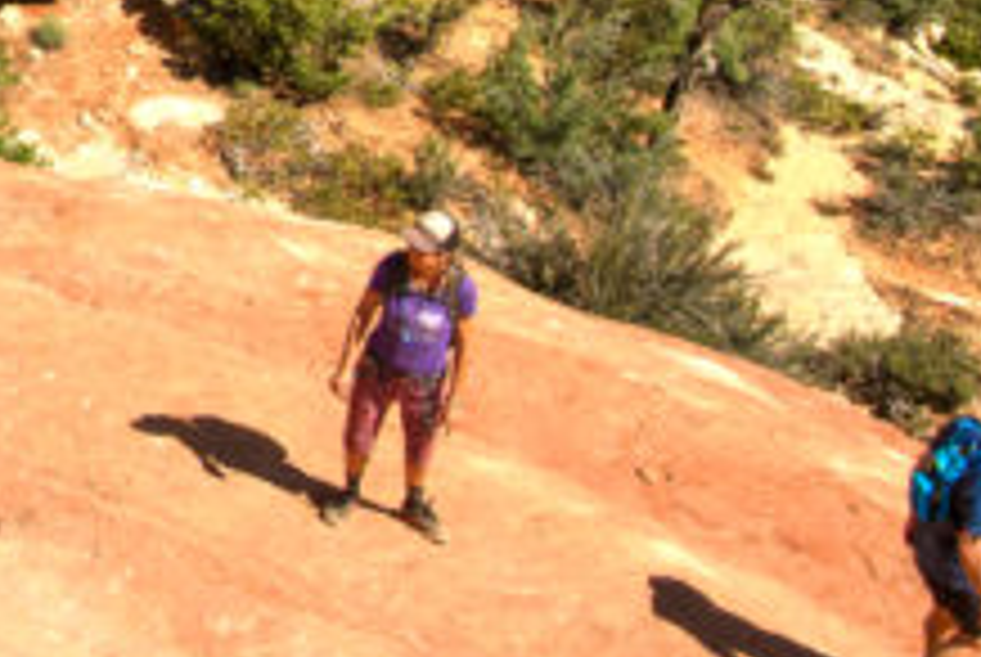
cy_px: -423
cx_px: -594
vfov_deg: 13.5
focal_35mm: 94
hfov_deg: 18.5
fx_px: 2565
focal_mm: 20
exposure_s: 1/1500
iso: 800
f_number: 8
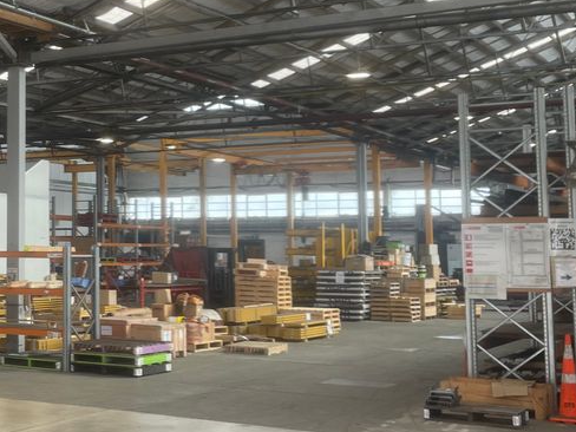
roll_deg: +0.0
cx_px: -11
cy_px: 178
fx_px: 1065
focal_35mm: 64
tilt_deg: +4.2
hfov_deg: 28.3
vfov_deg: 22.9
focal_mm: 4.2
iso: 32
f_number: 1.6
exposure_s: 1/161
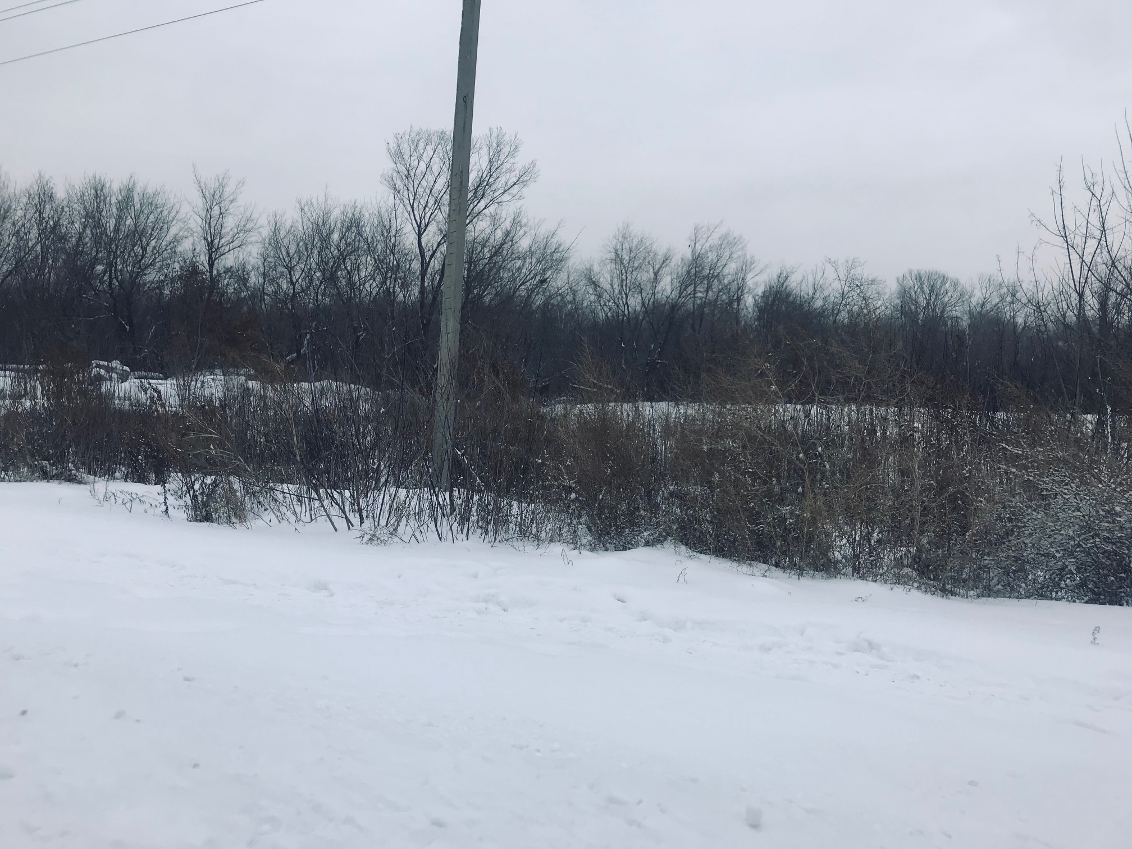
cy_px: 424
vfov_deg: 49.7
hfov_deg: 63.4
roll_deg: -0.2
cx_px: 566
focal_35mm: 28
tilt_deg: -2.3
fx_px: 916
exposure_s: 1/541
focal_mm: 3.99
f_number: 1.8
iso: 20
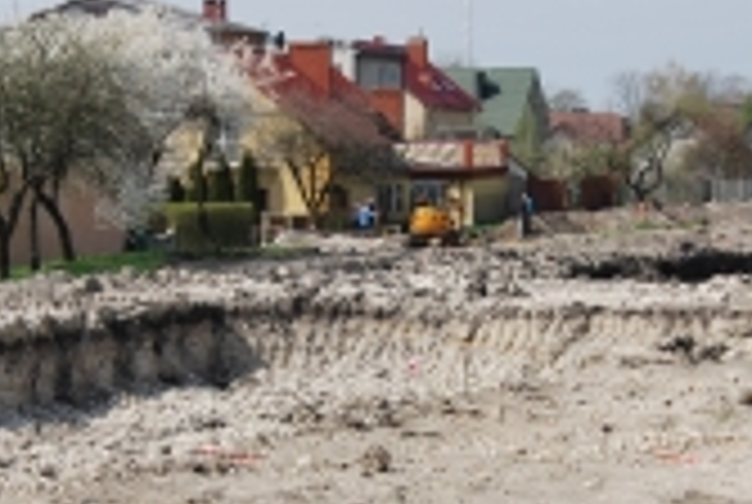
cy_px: 344
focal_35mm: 126
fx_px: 2637
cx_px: 365
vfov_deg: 10.9
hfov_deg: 16.2
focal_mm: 28
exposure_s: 1/250
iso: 100
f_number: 8
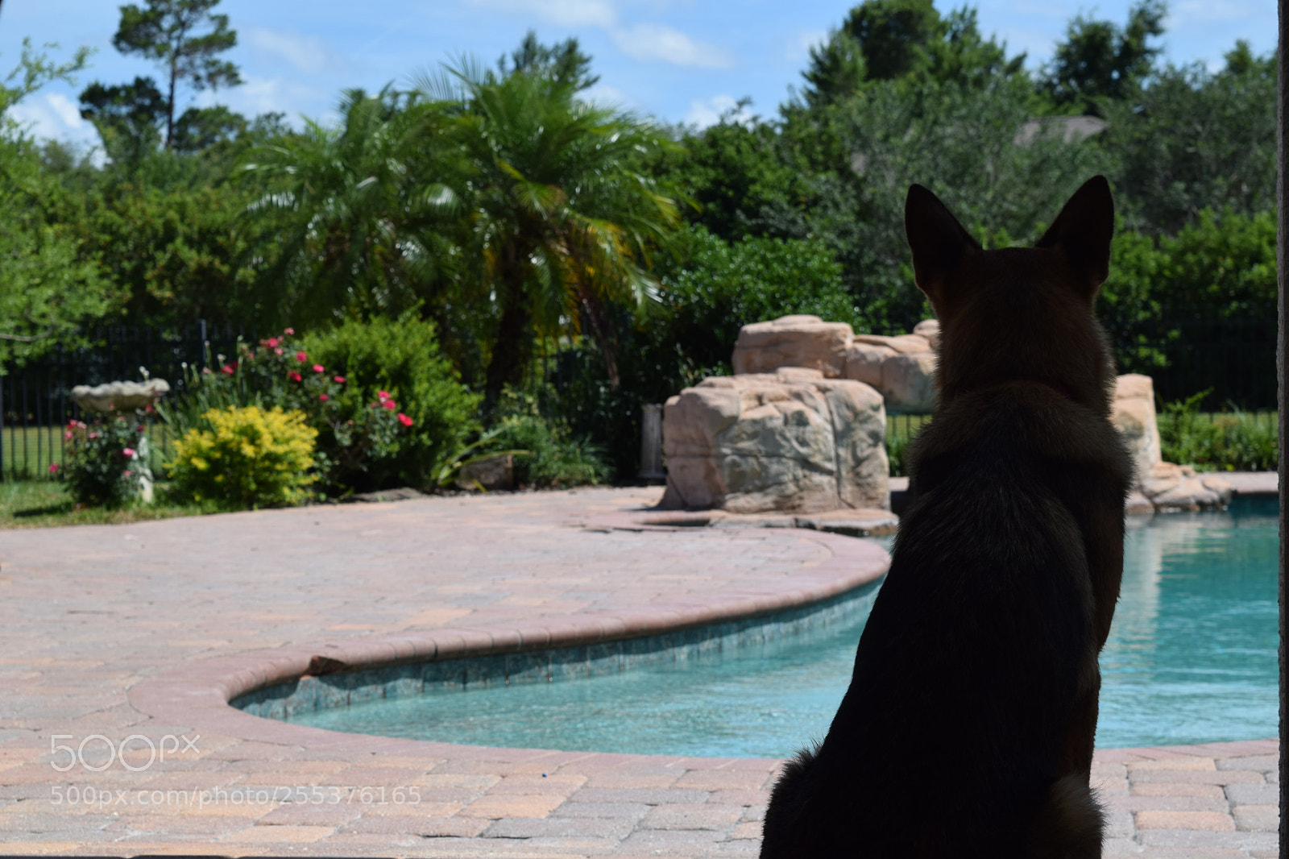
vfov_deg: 16.5
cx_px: 644
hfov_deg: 24.6
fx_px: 2953
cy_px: 430
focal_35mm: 82
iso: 100
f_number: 8
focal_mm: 55
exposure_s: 1/250
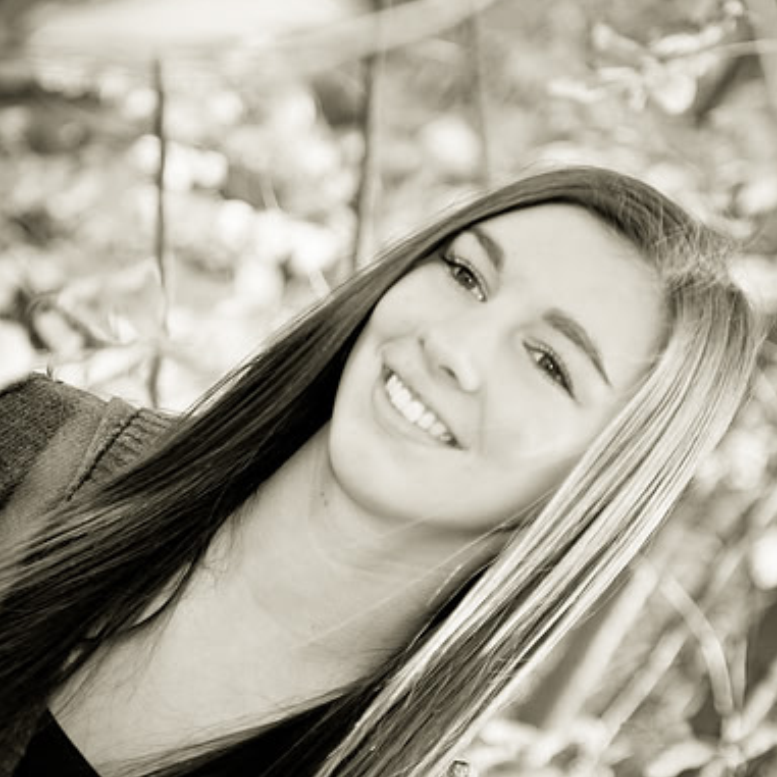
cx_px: 361
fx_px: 3047
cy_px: 386
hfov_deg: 14.5
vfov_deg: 14.5
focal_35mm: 120
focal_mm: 62
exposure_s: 1/160
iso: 100
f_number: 2.8
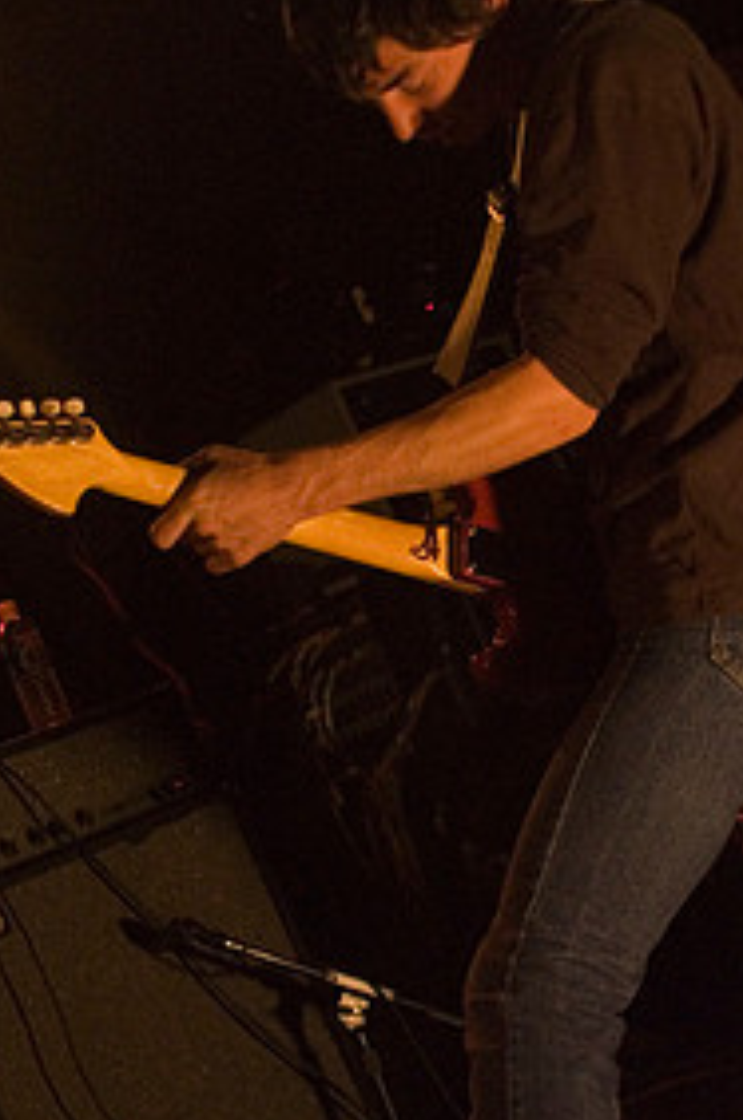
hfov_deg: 16.2
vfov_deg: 24.2
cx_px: 415
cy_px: 699
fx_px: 2604
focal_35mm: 84
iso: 1600
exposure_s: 1/60
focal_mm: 35
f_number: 2.8
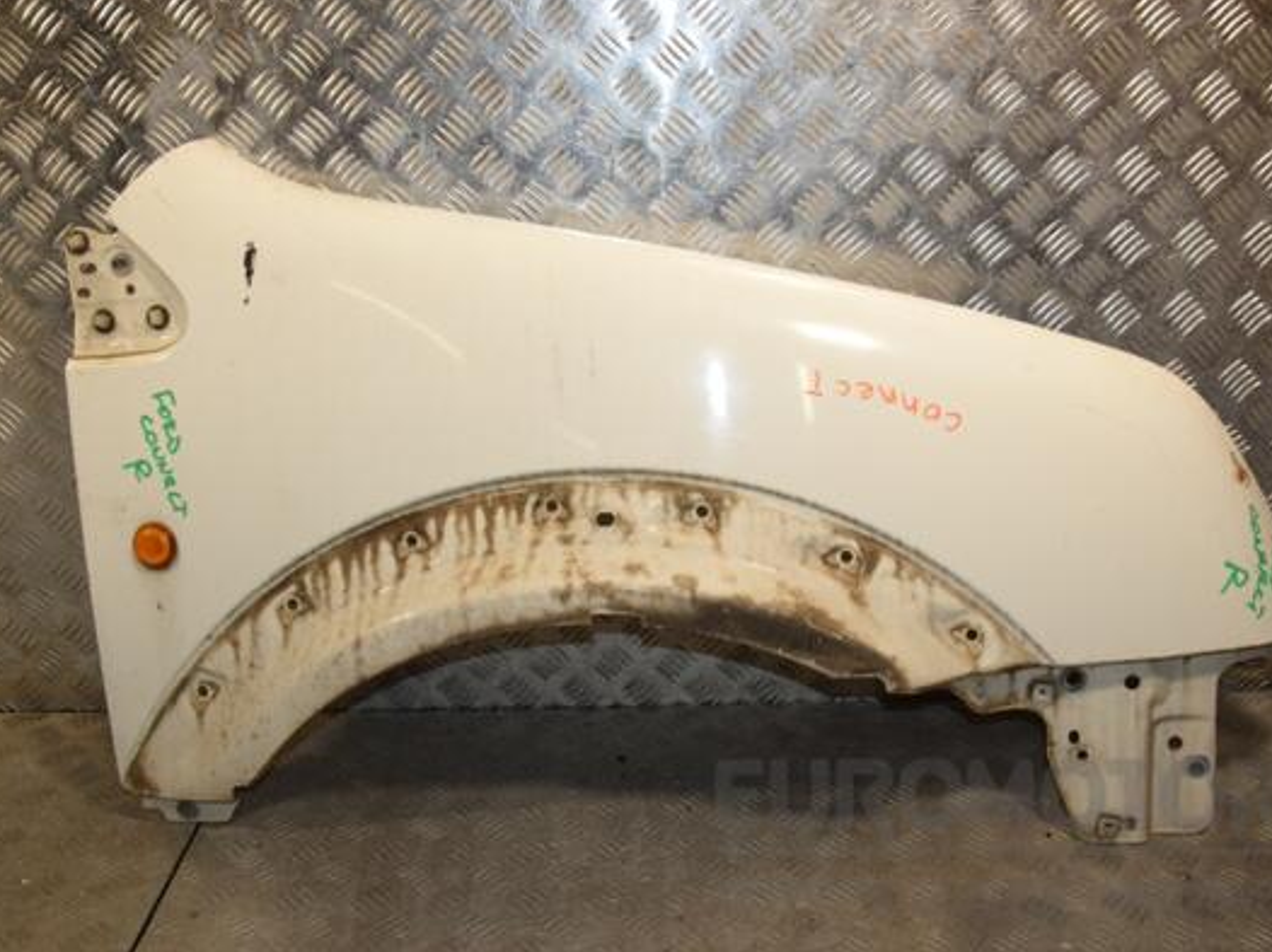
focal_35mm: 35
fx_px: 1269
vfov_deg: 41.2
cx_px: 670
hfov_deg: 53.2
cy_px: 474
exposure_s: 1/200
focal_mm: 21
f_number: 8
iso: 800
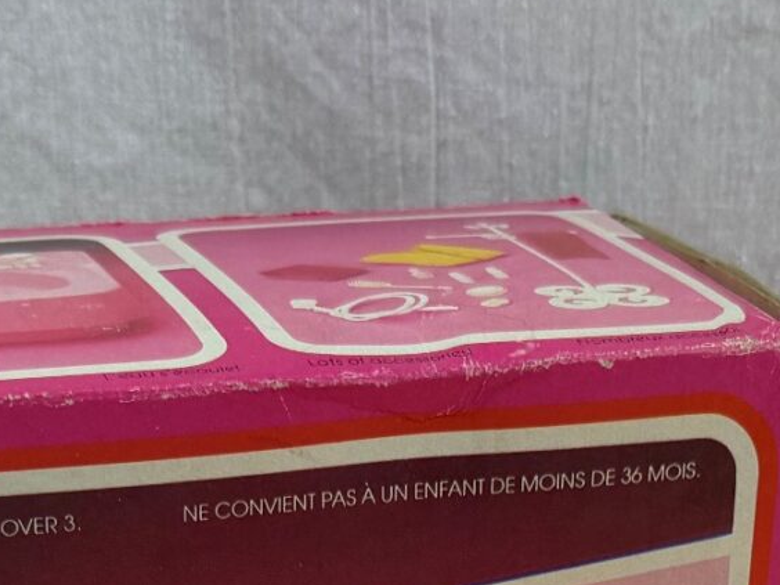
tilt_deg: -28.9
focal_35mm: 109
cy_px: 1180
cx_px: 404
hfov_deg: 18.0
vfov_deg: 12.0
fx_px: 2456
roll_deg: -0.3
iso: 64
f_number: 1.78
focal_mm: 6.76
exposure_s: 1/287
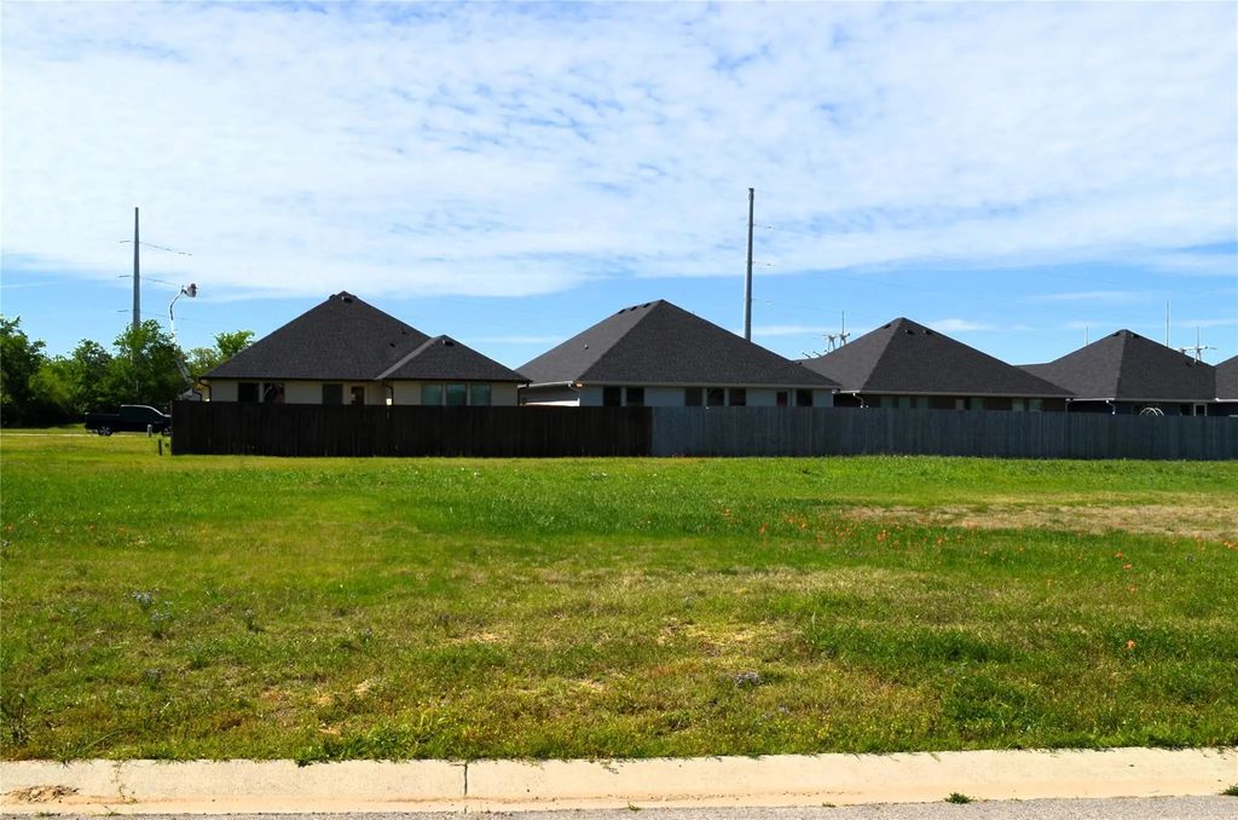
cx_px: 619
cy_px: 410
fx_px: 1235
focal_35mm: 36
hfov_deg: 53.2
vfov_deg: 36.7
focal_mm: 24
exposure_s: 1/200
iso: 100
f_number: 13
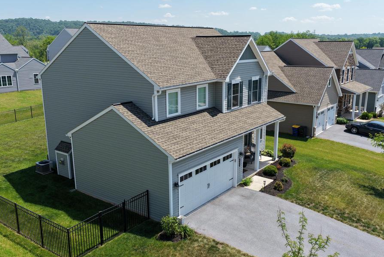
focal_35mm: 32
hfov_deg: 58.7
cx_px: 192
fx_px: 341
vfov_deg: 41.1
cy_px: 129
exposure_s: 1/2000
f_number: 2.8
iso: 250
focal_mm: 14.45
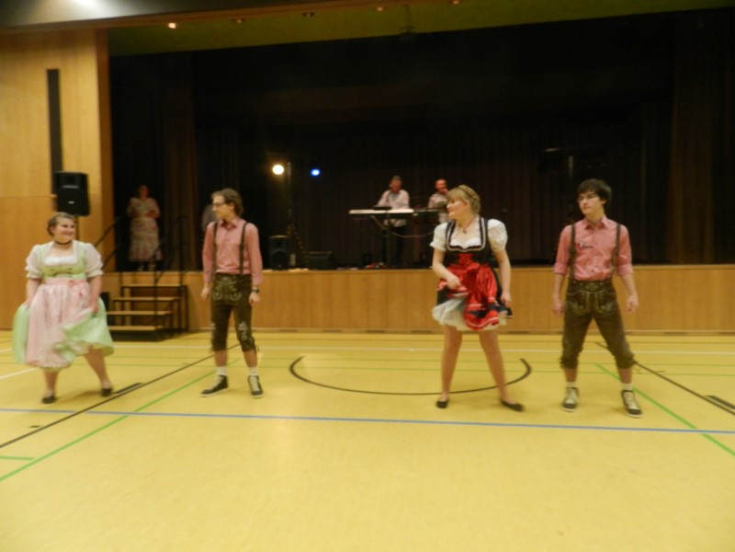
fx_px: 488
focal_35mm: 23
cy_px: 276
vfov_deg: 58.9
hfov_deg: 73.9
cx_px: 368
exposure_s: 1/30
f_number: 3.4
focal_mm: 4
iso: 400
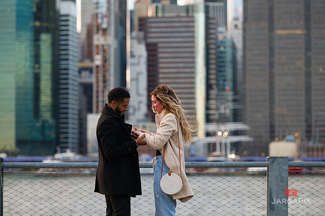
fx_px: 1083
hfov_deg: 17.1
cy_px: 108
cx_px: 162
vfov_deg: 11.4
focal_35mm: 120
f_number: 3.2
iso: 200
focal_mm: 120
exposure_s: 1/320
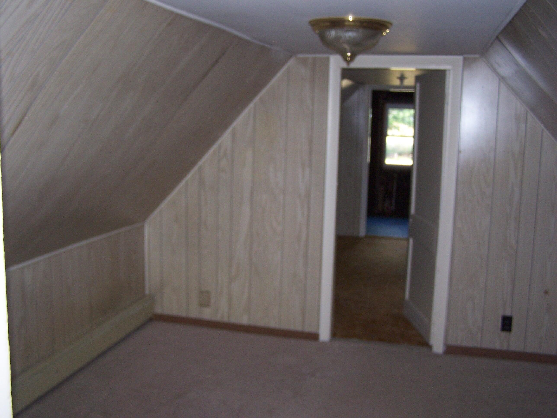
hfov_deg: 49.0
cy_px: 209
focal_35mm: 38
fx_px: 611
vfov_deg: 37.7
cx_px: 278
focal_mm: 6.3
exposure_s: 1/60
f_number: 2.8
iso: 140
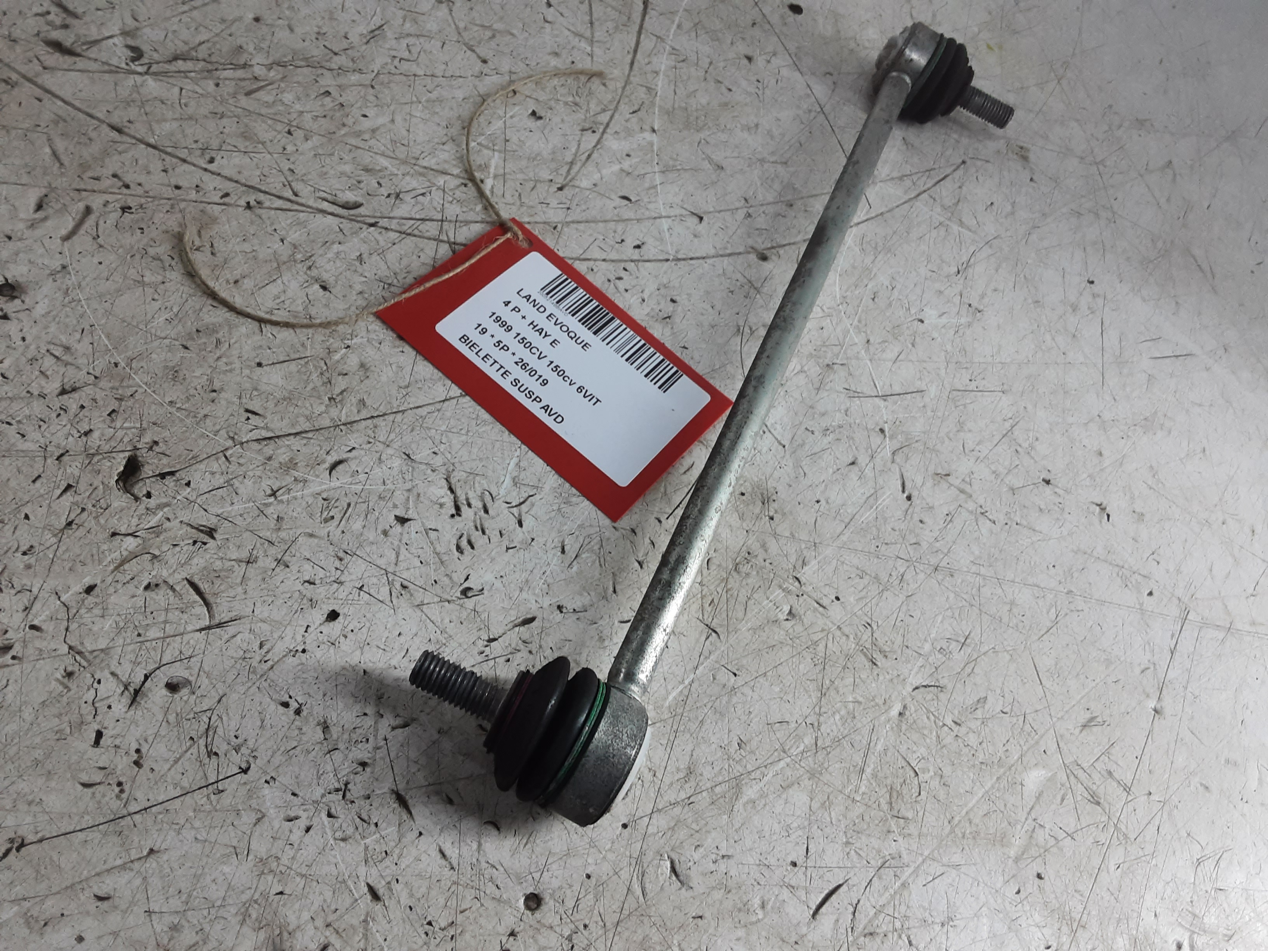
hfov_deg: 65.3
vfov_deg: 51.4
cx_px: 634
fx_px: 989
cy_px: 476
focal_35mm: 27
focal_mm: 2.91
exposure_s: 1/50
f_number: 1.9
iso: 80
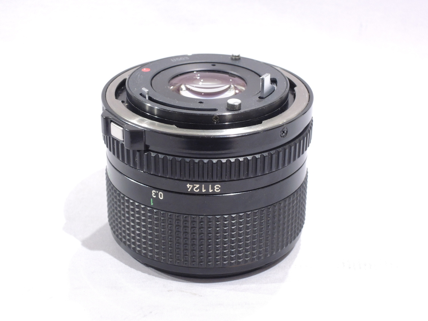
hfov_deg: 25.3
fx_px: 952
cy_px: 160
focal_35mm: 77
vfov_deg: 19.1
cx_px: 214
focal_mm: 13.8
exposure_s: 1/30
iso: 400
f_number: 4.7
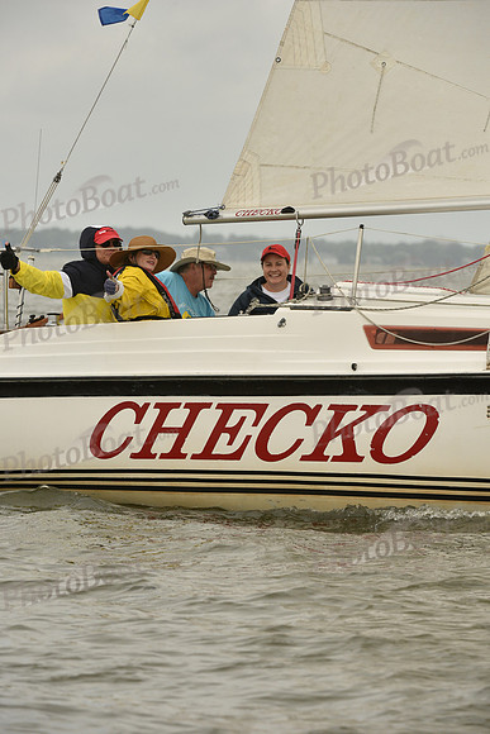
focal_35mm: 290
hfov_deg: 4.7
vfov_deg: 7.1
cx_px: 245
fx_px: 5917
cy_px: 367
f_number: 9
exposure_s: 1/1000
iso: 400
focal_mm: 290
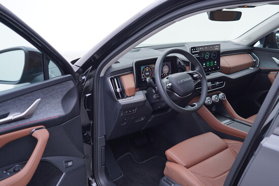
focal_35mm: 36
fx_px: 279
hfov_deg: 53.1
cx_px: 140
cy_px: 93
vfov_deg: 36.9
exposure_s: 1/40
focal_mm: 24
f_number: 2.8
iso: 125
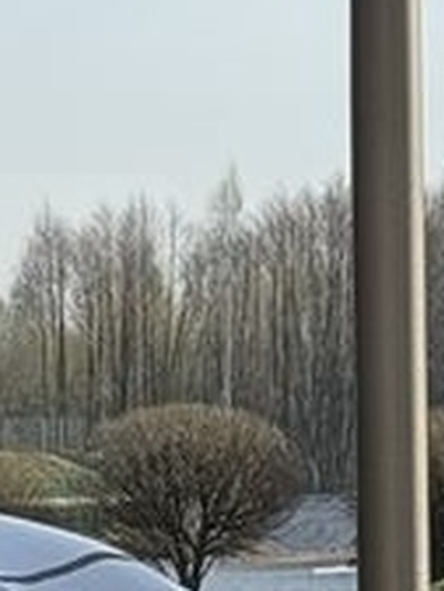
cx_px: -1051
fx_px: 5826
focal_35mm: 341
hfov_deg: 4.2
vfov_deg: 5.8
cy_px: 344
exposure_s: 1/2045
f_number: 1.78
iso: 64
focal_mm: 6.76
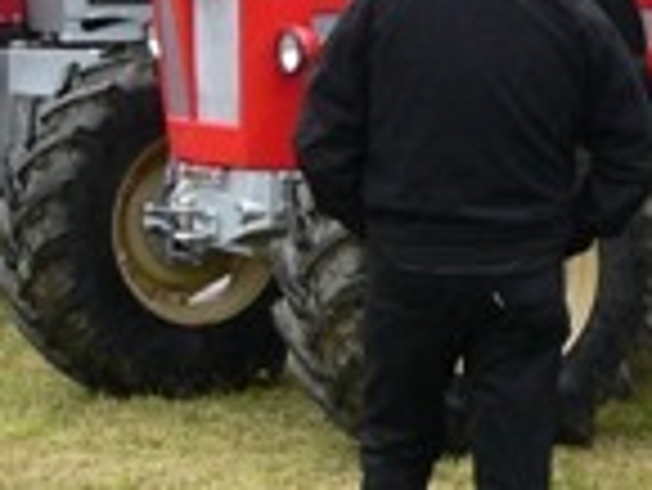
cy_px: 94
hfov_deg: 9.7
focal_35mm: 198
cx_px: 908
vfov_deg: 7.5
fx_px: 3732
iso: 80
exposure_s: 1/125
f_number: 3.7
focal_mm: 6
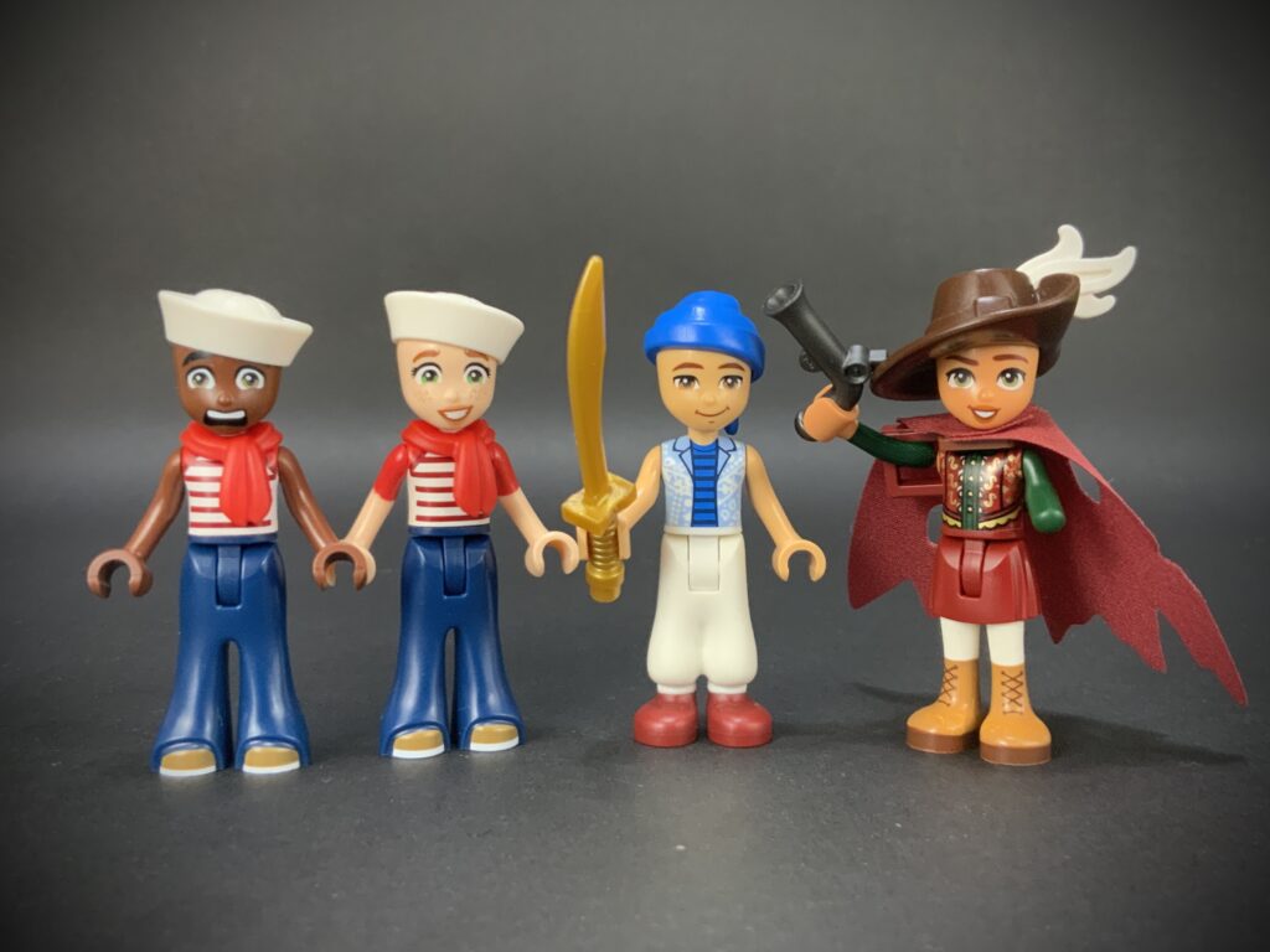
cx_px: 635
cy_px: 476
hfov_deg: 61.7
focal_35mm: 29
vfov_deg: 48.2
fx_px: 1064
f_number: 1.8
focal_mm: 3
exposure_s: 1/60
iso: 160
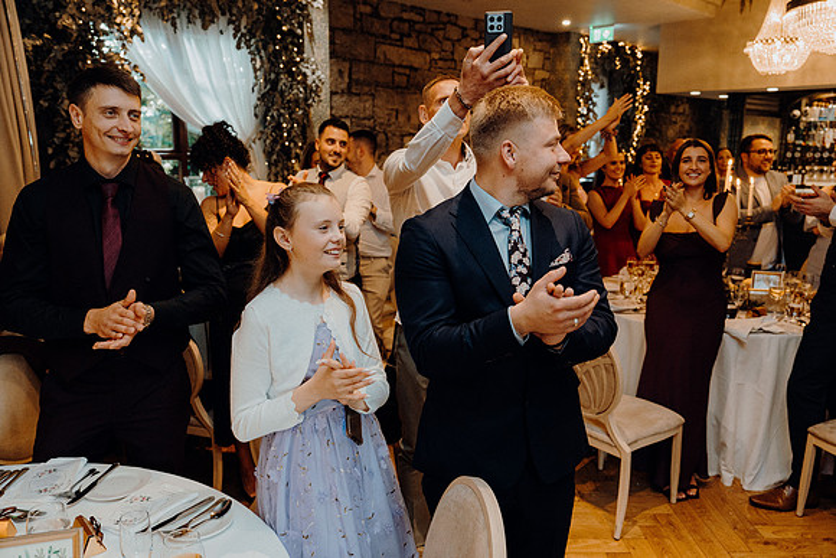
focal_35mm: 29
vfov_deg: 45.0
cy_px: 279
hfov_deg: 63.6
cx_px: 418
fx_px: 674
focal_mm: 29
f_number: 3.5
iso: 2500
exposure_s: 1/160
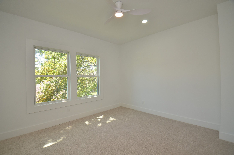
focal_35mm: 15
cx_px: 117
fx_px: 97
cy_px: 78
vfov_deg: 77.1
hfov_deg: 100.5
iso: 320
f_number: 5.6
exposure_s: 1/160
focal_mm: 10
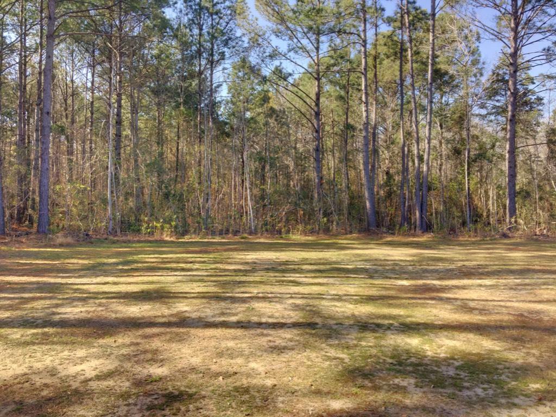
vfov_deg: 48.2
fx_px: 466
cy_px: 208
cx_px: 278
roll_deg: +0.3
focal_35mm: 29
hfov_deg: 61.7
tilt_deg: -0.3
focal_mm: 4.15
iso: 25
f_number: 2.2
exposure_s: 1/363
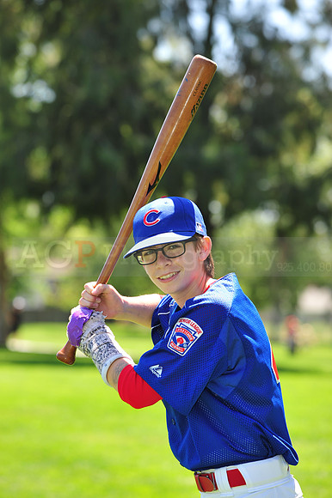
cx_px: 166
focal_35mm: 155
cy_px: 249
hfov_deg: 8.8
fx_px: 2147
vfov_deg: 13.3
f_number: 5.6
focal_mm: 155
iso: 200
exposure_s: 1/320
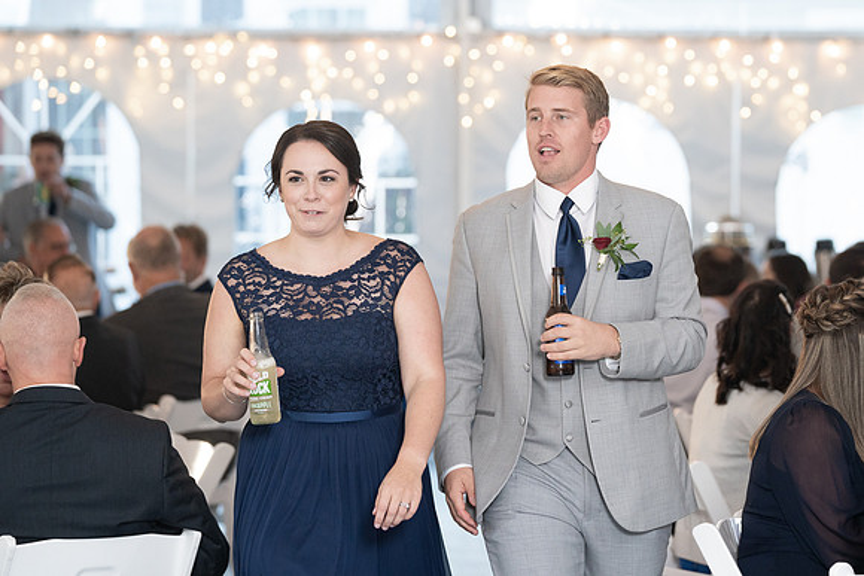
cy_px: 239
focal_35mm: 176
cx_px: 551
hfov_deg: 11.7
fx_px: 4224
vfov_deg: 7.8
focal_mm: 138
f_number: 4
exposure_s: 1/200
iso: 2000
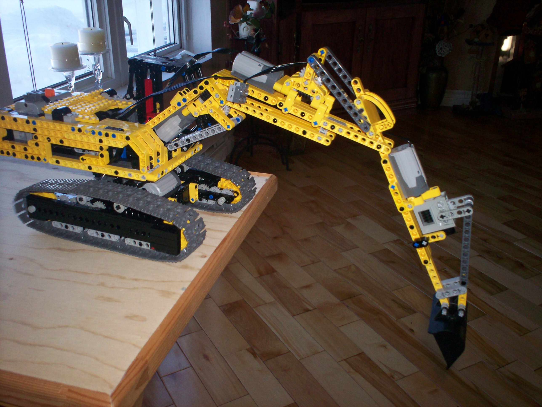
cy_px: 204
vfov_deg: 39.7
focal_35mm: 36
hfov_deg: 51.4
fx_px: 564
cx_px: 271
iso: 140
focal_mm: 6
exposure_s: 1/60
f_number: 4.5
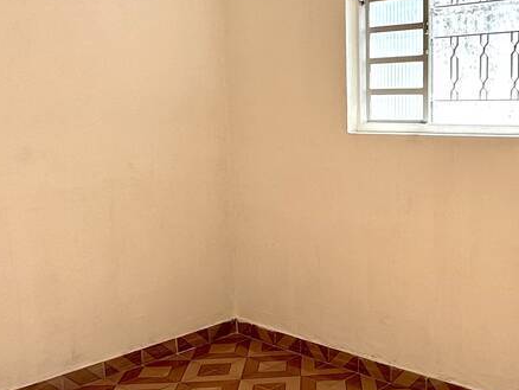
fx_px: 690
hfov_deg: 40.1
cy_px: 167
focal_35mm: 46
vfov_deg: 31.5
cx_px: 386
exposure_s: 1/144
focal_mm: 2.22
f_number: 2.2
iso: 40
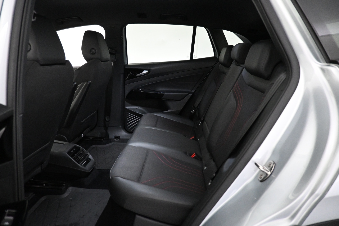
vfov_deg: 53.1
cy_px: 113
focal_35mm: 24
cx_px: 170
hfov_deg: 73.7
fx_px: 226
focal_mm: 16
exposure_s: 1/60
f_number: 3.5
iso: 4500
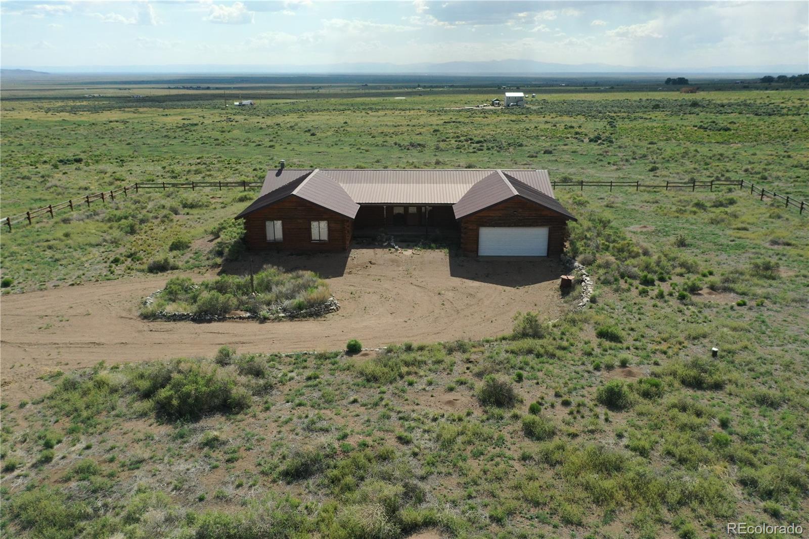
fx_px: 629
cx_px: 404
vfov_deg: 46.4
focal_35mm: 28
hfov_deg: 65.5
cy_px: 270
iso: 400
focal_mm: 10.26
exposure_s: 1/4000
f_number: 4
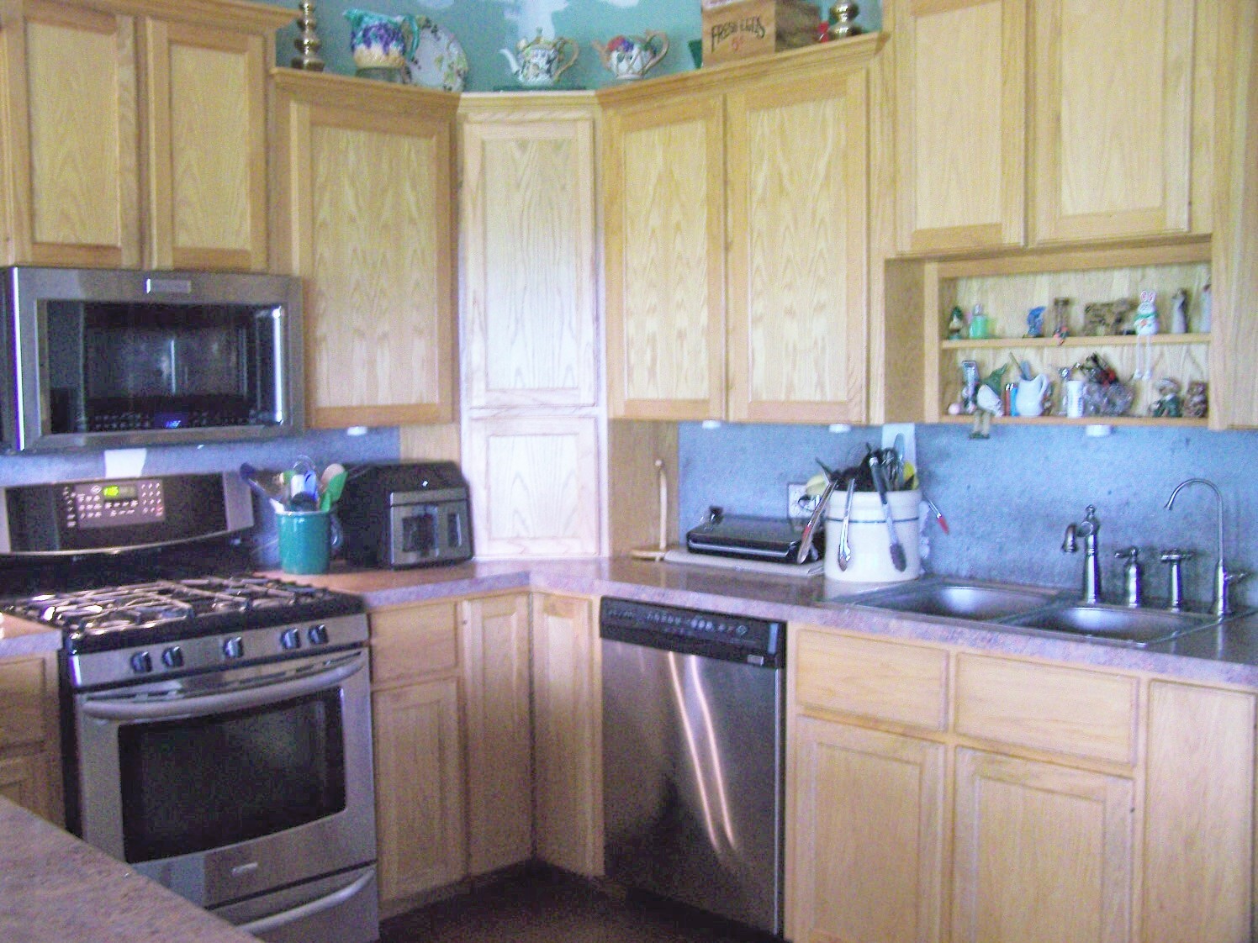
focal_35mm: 38
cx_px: 629
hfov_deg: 49.0
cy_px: 472
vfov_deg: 37.7
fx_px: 1381
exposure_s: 1/8
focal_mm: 6.3
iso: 160
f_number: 2.8
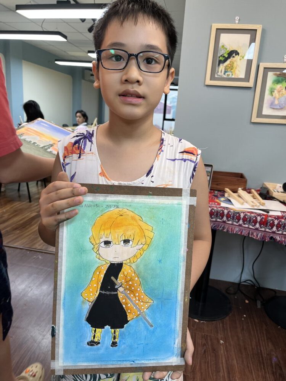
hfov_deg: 53.1
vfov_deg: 67.3
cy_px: 190
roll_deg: -3.8
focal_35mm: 26
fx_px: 286
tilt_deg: -14.5
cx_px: 143
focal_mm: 5.1
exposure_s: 1/100
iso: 64
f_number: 1.6
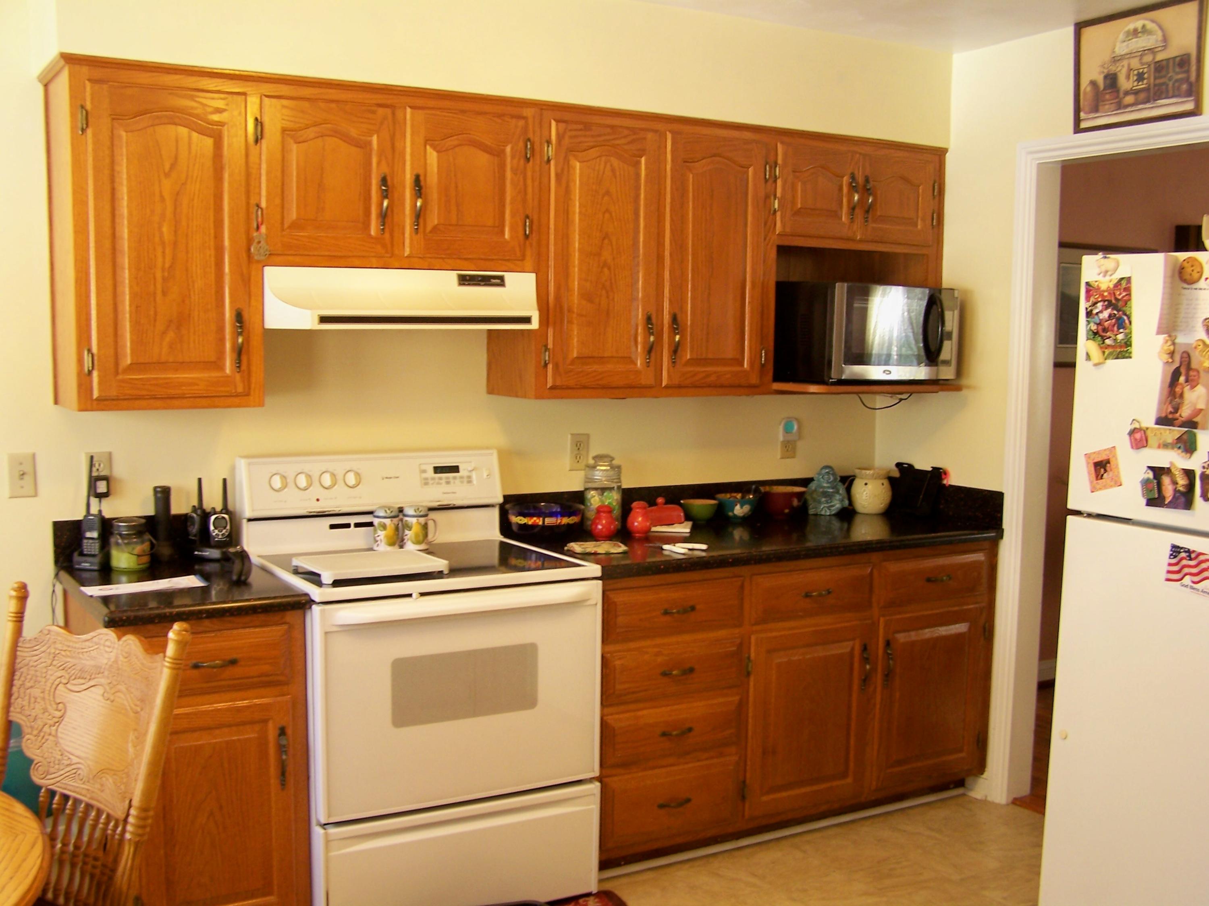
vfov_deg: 37.7
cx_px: 604
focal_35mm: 38
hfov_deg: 49.0
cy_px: 453
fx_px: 1327
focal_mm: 6.3
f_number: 2.8
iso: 64
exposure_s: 1/5
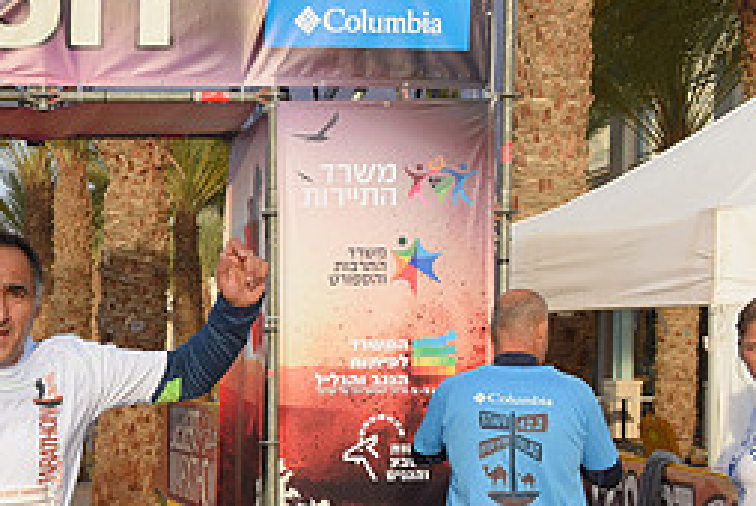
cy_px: 460
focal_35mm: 73
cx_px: -24
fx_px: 1535
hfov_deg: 26.0
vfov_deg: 18.4
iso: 250
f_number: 7.1
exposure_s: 1/400
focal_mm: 32
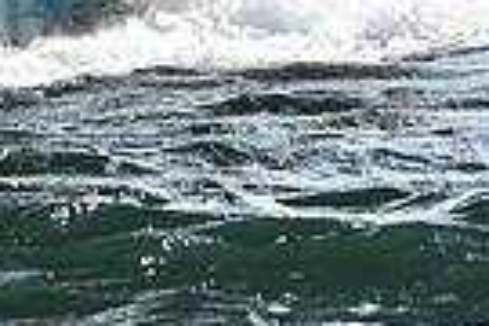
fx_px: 4088
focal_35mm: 301
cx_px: -413
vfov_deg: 4.5
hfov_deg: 6.7
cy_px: -114
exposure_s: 1/1600
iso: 320
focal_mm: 70
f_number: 5.6
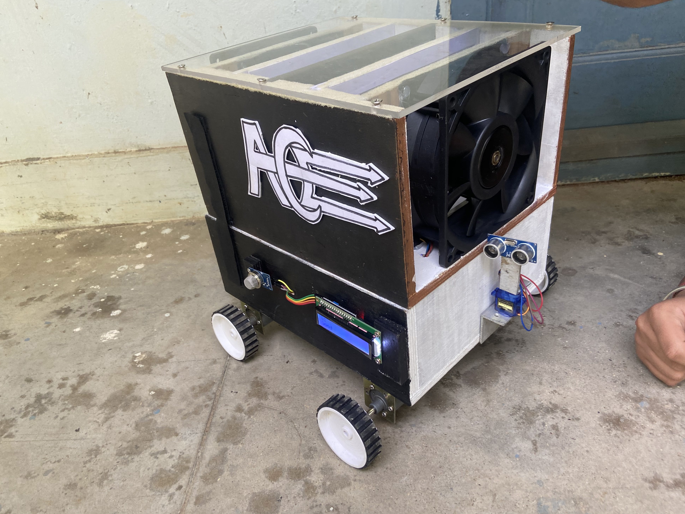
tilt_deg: -31.0
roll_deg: +8.1
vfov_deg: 51.3
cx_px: 353
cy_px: 264
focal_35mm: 27
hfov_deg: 65.3
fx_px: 534
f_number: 1.8
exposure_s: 1/121
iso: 80
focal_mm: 4.25
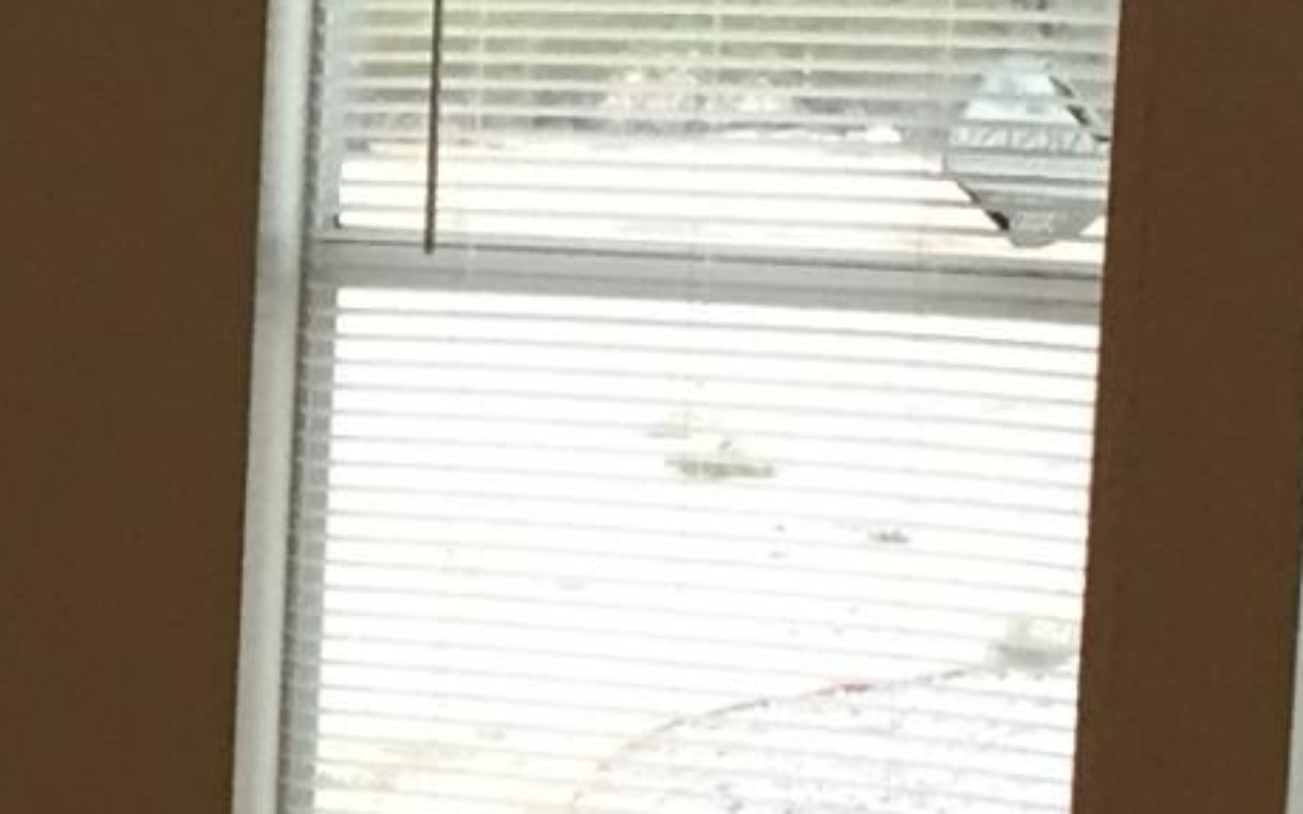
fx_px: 7101
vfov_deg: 6.5
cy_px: 947
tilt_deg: -7.7
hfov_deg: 9.8
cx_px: -1201
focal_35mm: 200
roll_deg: -1.5
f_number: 2.2
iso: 100
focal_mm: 4.15
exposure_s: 1/30
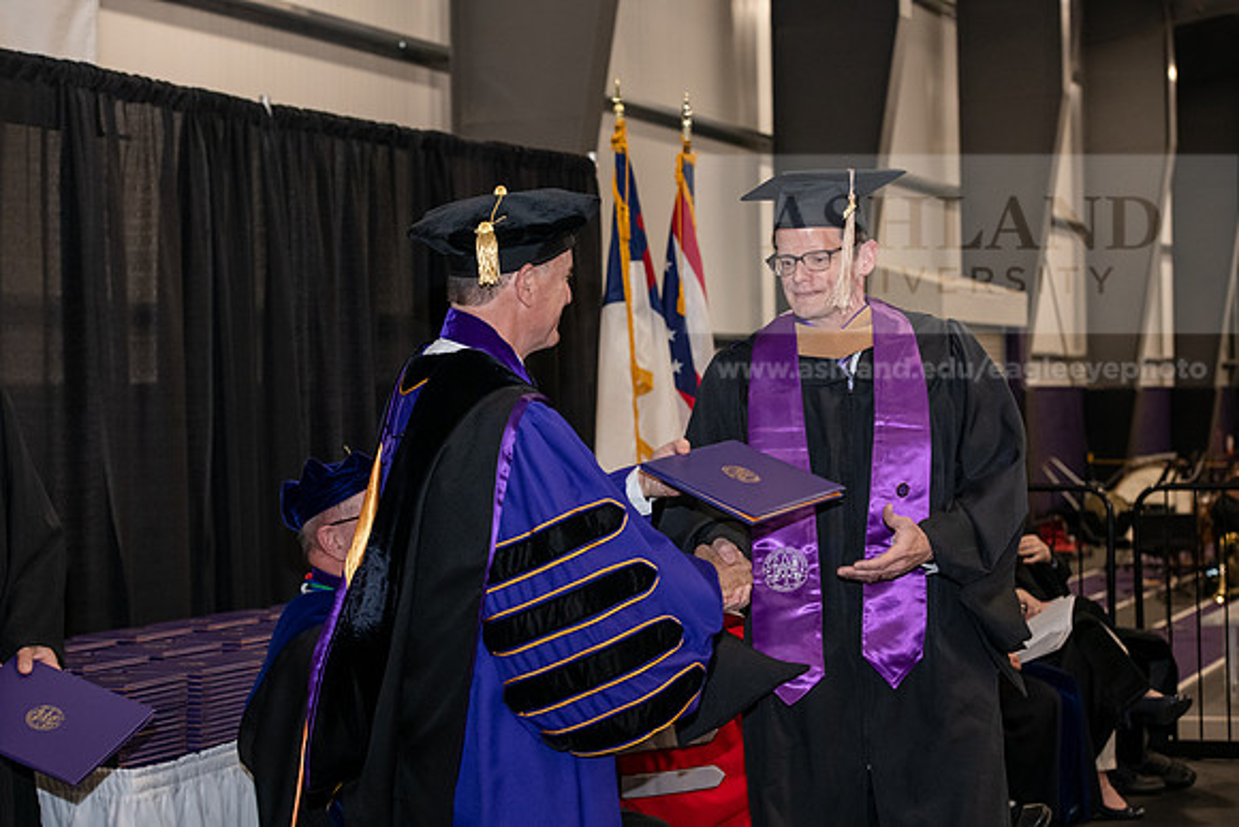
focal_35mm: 75
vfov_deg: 18.2
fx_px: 2582
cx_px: 620
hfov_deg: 27.0
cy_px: 414
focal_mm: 75
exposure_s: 1/200
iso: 2500
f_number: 5.6
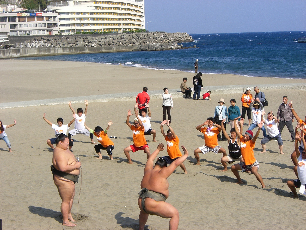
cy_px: 115
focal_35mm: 94
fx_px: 831
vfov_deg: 15.7
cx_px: 153
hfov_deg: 20.9
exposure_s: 1/250
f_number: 7.4
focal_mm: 15.3
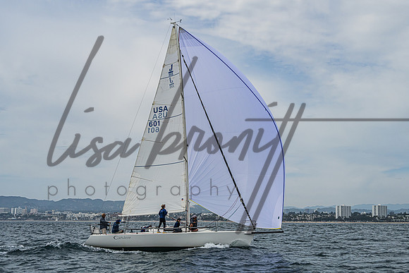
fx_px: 543
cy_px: 129
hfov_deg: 41.3
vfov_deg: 28.2
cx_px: 206
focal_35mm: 48
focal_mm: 41
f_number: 8
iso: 400
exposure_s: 1/2500
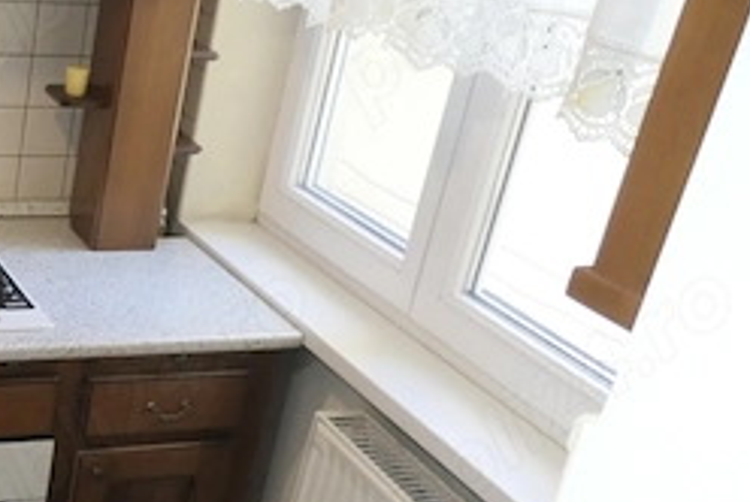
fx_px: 1210
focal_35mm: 58
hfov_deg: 30.3
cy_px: 378
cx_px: -103
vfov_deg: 23.2
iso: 1600
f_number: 3.3
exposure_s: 1/250
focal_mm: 8.8
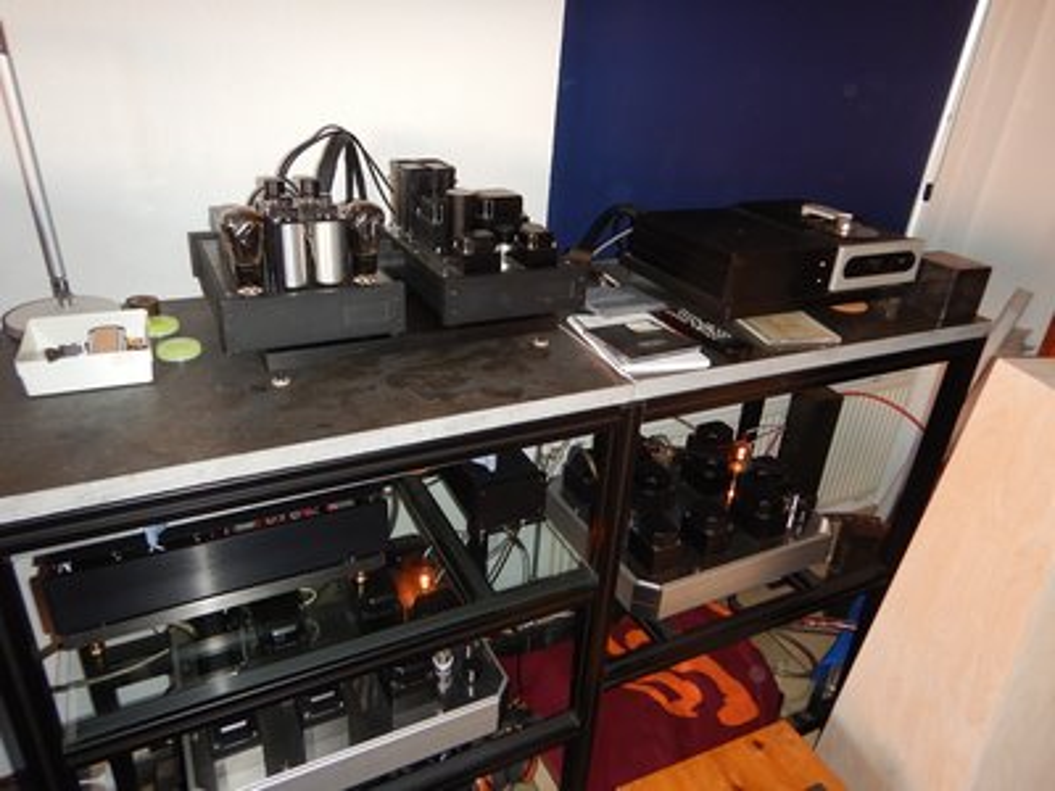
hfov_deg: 71.6
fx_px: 731
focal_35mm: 24
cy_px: 396
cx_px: 528
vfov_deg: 56.8
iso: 200
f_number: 2.8
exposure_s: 1/30
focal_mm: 4.3
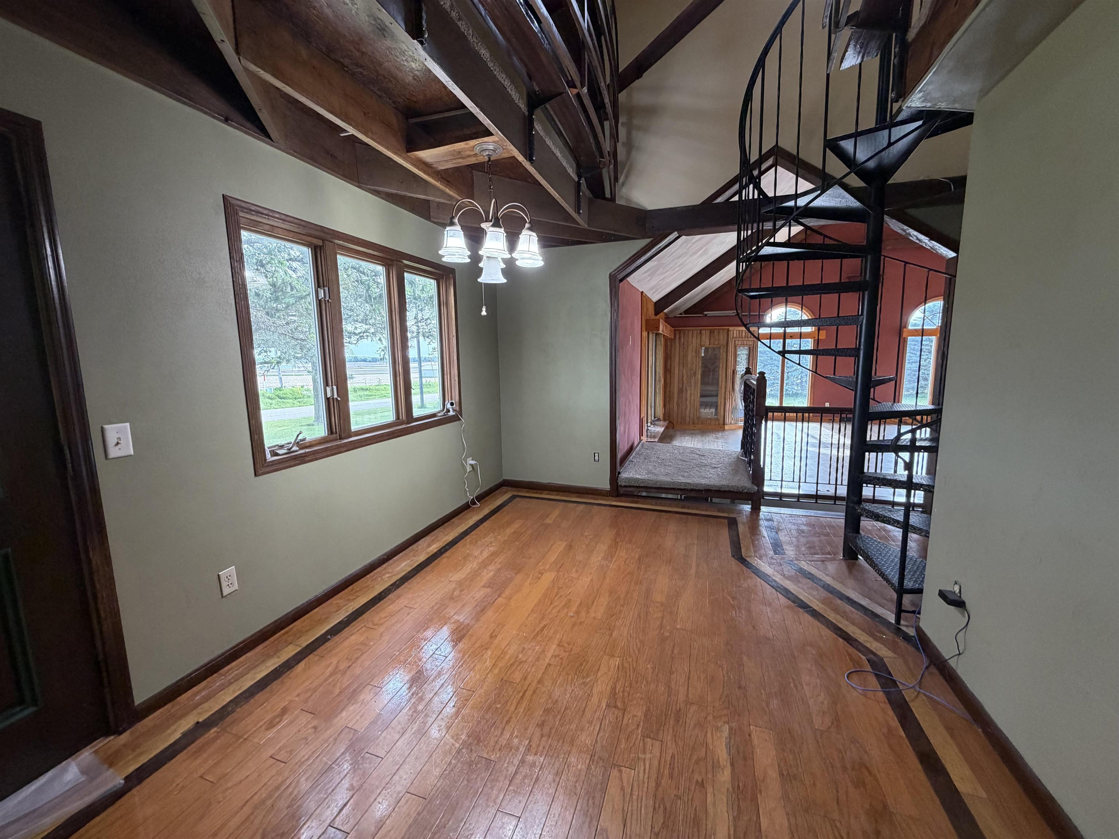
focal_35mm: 14
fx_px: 453
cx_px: 560
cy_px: 420
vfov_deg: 85.7
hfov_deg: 102.1
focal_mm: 2.22
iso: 200
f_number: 2.2
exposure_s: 1/60
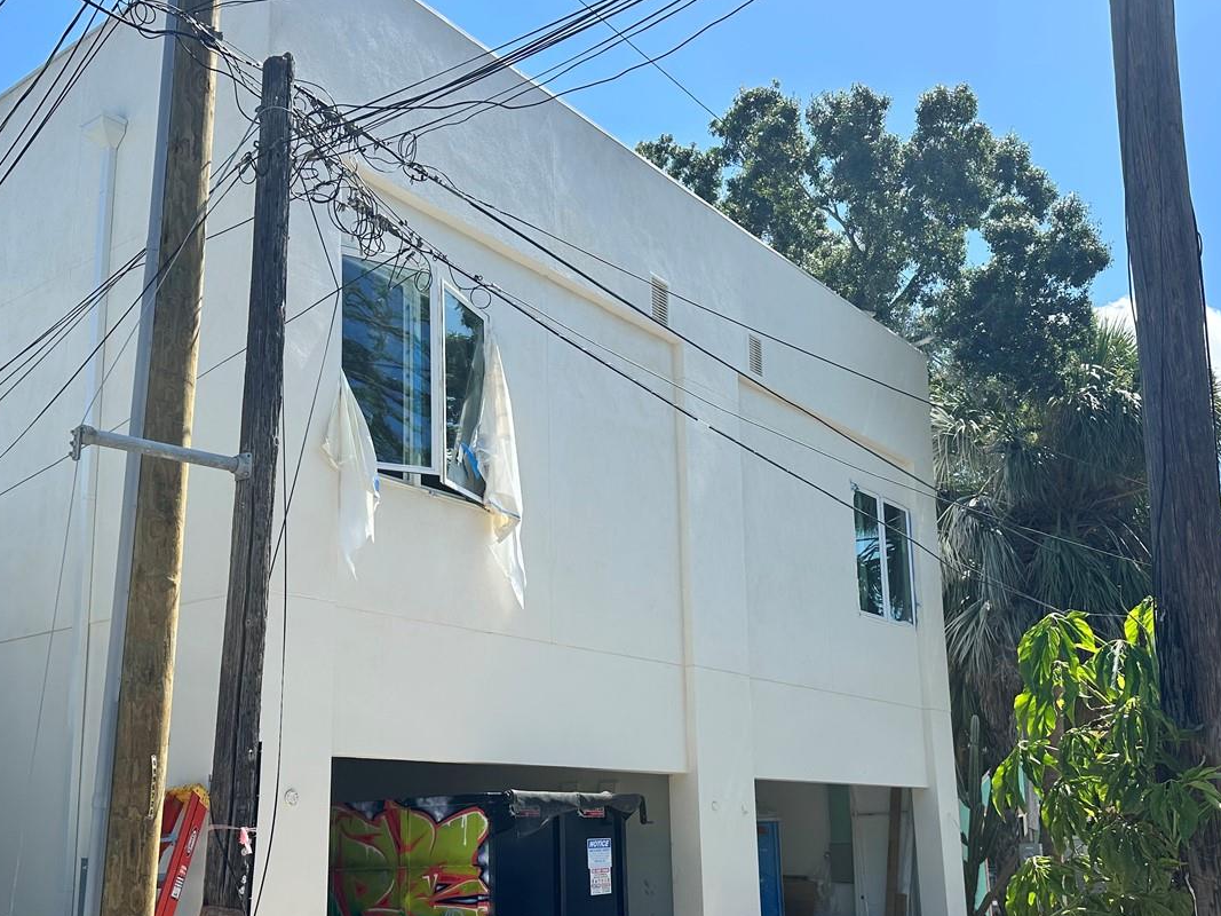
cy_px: 591
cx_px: 576
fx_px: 1270
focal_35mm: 36
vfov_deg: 39.3
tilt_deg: +12.7
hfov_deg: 51.3
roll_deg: +1.0
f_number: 1.78
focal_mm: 6.86
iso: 80
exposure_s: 1/3597
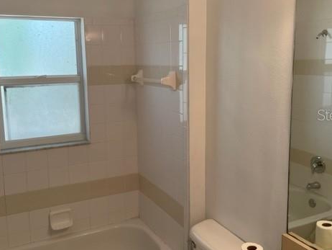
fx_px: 345
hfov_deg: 51.3
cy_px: 115
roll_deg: +0.7
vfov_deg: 39.7
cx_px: 155
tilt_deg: -8.3
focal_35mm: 36
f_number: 1.6
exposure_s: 1/120
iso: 100
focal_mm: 4.2
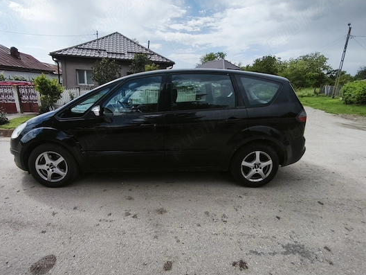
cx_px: 165
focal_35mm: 17
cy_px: 130
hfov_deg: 90.7
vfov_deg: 74.7
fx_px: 180
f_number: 2.2
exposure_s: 1/2646
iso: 50
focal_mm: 1.91
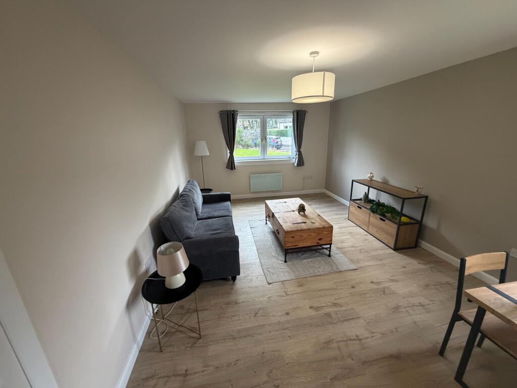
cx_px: 258
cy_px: 194
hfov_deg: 102.1
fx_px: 209
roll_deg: +1.4
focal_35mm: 14
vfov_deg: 85.7
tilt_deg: -15.3
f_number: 2.2
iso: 320
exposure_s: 1/100
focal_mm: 2.22
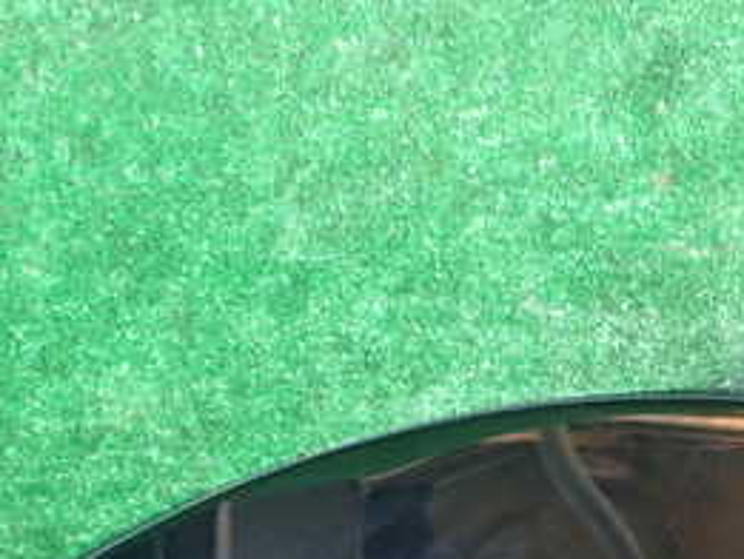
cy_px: 459
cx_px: 787
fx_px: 1484
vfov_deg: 21.0
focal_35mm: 69
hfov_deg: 26.3
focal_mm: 5.4
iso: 800
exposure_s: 1/30
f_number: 2.3
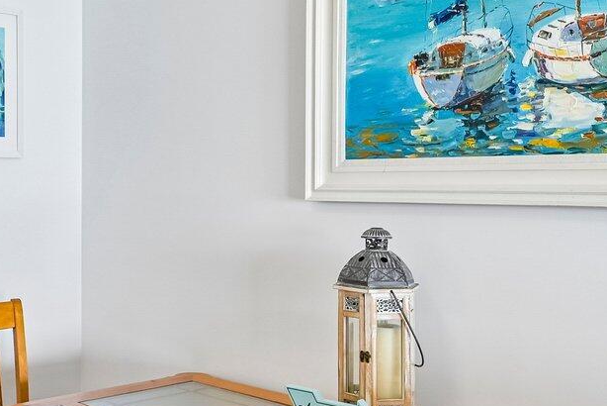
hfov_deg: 37.2
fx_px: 872
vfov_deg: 26.2
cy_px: 193
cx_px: 130
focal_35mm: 52
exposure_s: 1/15
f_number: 8
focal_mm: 15.5
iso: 400
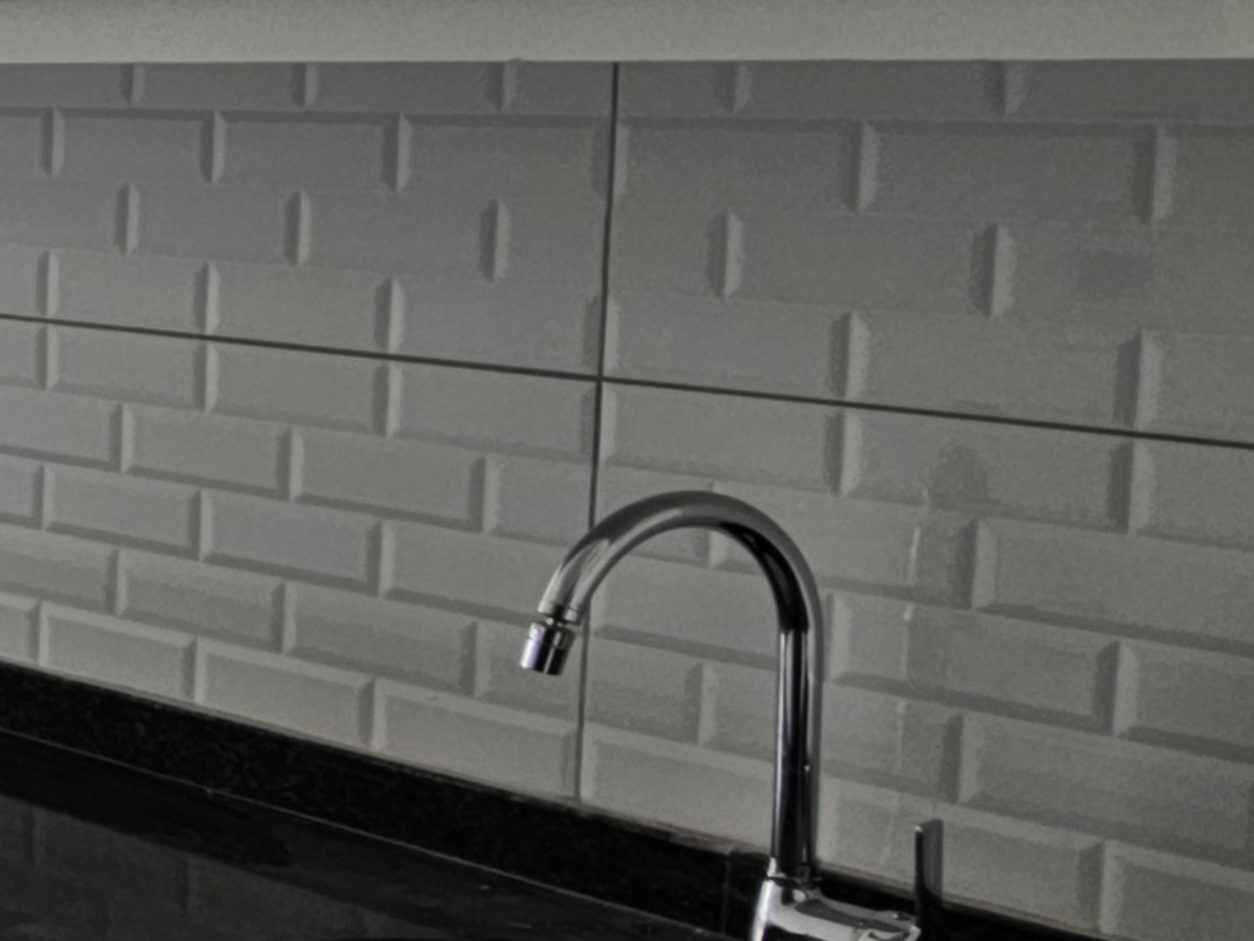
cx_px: -1008
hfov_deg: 20.9
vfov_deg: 23.1
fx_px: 2283
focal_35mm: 63
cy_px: 277
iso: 50
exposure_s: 1/245
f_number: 2.2
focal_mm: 2.2
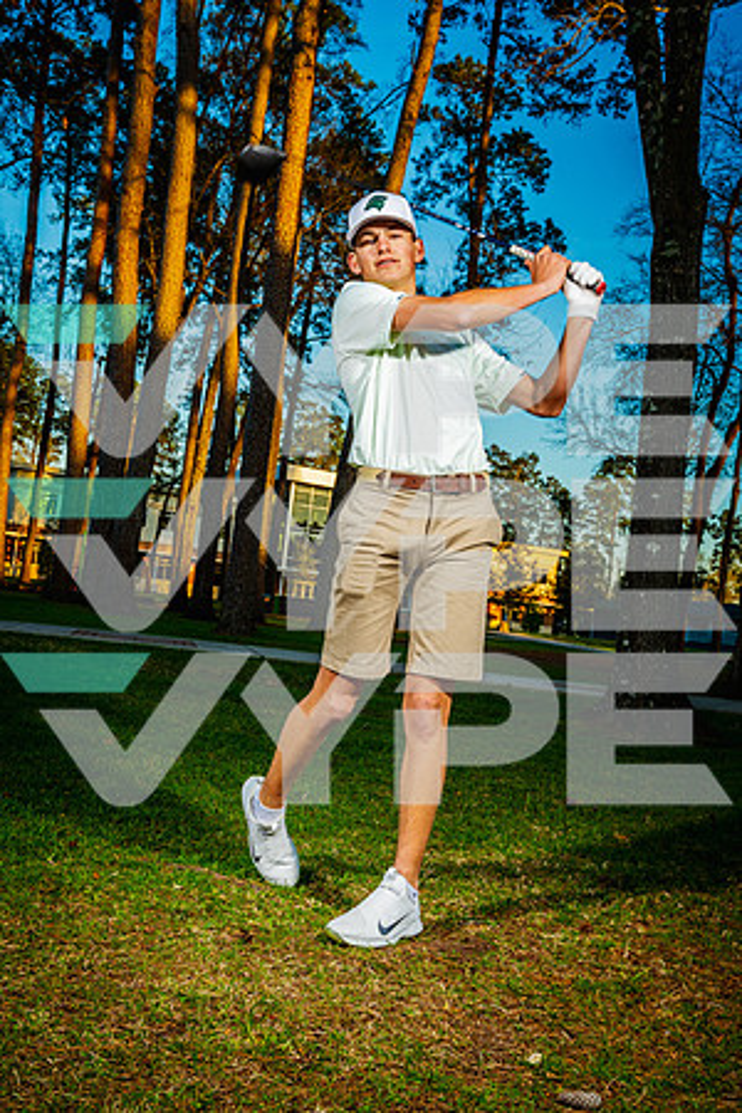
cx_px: 371
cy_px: 556
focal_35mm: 36
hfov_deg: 36.9
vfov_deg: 53.1
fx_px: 1113
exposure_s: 1/125
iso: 100
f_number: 10
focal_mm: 36
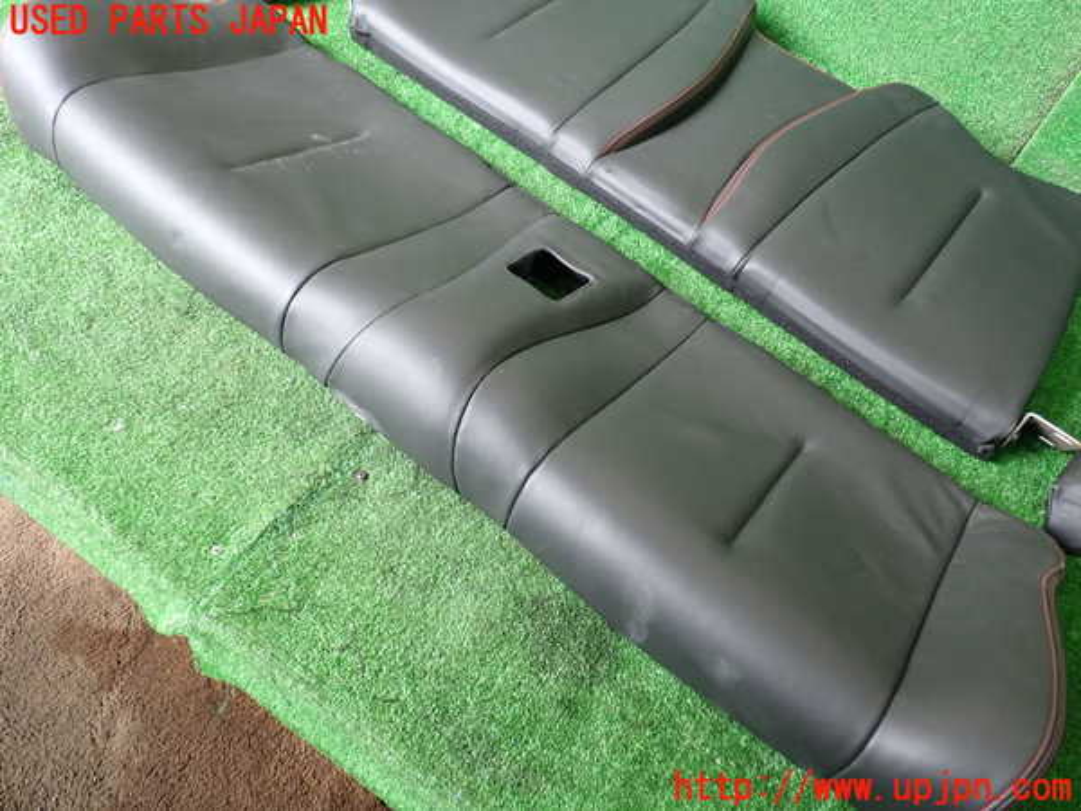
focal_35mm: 30
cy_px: 406
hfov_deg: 60.0
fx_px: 937
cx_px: 540
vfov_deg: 46.8
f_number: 2.3
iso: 320
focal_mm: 5.4
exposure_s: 1/30
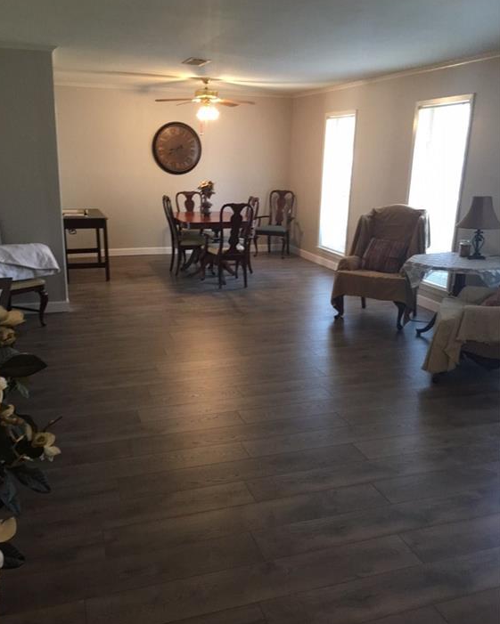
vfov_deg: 57.2
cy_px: 320
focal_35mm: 31
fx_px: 573
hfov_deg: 47.1
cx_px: 248
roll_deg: -0.7
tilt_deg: -14.8
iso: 200
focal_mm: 4.15
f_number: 2.2
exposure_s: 1/24
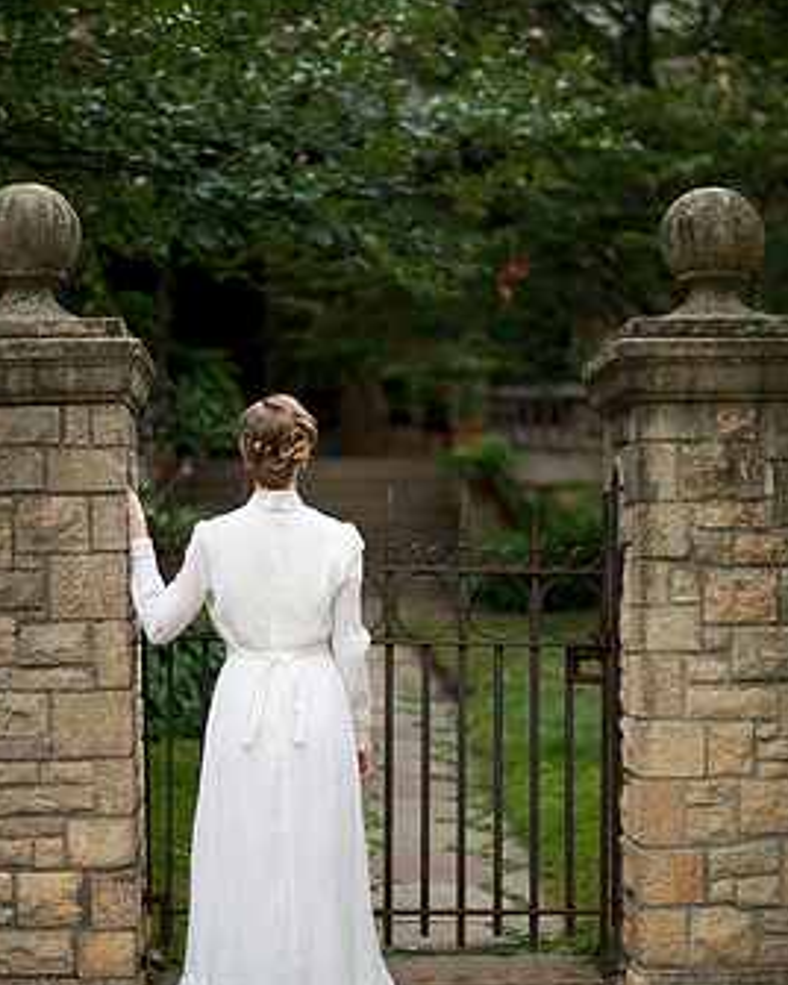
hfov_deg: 24.2
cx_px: 359
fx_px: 1837
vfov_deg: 30.0
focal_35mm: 63
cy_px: 529
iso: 200
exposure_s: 1/1250
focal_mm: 50
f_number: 1.4
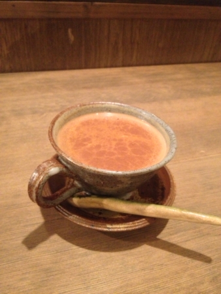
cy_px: 147
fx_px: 298
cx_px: 110
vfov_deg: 52.6
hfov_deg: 40.7
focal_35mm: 35
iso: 800
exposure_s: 1/15
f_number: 2.4
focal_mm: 4.28
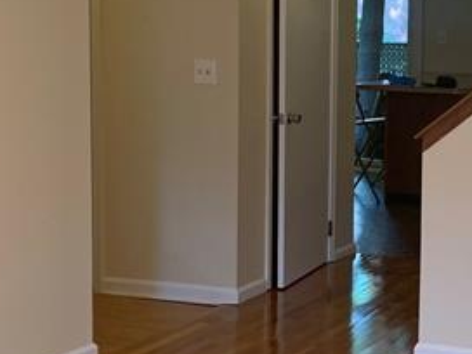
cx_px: 444
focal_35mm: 98
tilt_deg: -7.1
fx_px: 1336
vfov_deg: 15.1
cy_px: 182
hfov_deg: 19.6
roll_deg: -2.3
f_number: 1.8
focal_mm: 4.25
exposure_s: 1/121
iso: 100
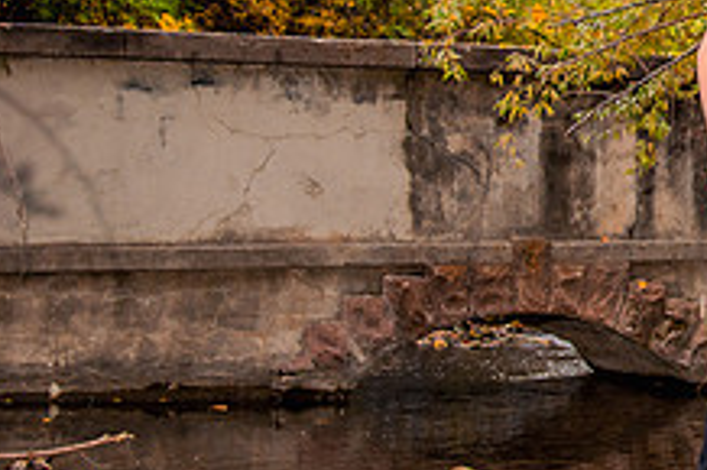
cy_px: 89
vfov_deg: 18.0
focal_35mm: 75
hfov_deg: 25.0
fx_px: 1472
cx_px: 785
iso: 1250
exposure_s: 1/80
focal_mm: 24
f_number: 4
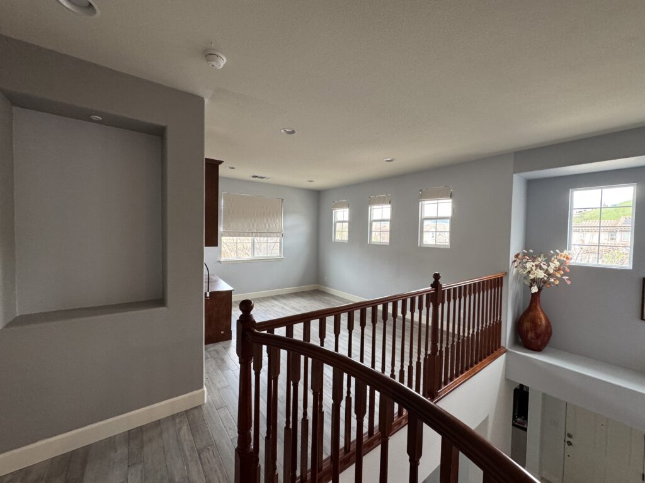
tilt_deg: -2.6
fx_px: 261
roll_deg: -0.7
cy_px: 242
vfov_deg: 85.7
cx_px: 322
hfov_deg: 102.1
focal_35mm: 14
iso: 250
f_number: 2.2
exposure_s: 1/120
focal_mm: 2.22
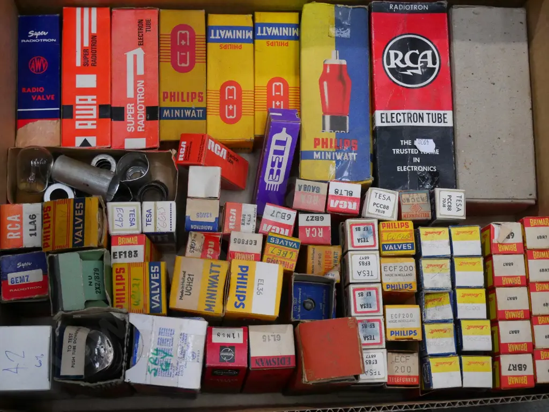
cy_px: 206
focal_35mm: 64
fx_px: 1015
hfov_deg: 30.3
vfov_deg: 22.9
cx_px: 274
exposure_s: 1/50
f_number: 5.6
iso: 3200
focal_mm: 32
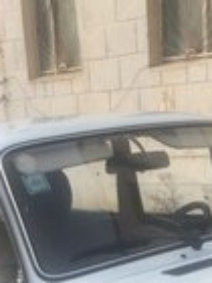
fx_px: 841
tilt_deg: -22.5
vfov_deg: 17.1
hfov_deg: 14.3
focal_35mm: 103
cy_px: 435
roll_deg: +5.2
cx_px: 59
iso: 32
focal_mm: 4.15
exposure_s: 1/1172
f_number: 2.2
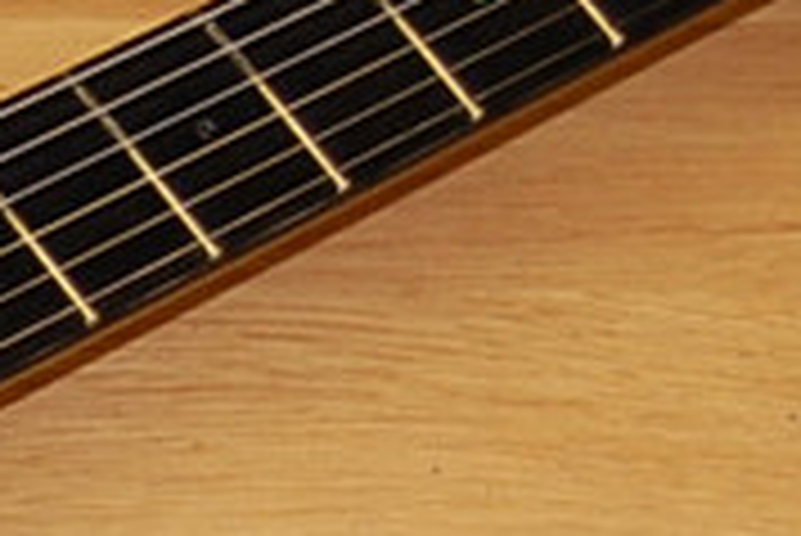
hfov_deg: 5.6
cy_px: 1013
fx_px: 7891
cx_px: -1055
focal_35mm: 354
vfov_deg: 3.9
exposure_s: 1/60
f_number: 4.8
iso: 400
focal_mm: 35
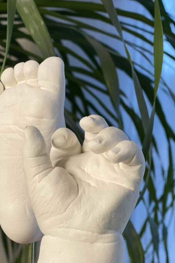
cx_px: 58
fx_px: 620
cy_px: 201
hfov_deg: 16.0
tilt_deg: -6.9
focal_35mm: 85
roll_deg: -1.7
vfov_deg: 23.6
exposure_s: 1/100
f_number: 2
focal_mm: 6
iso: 160
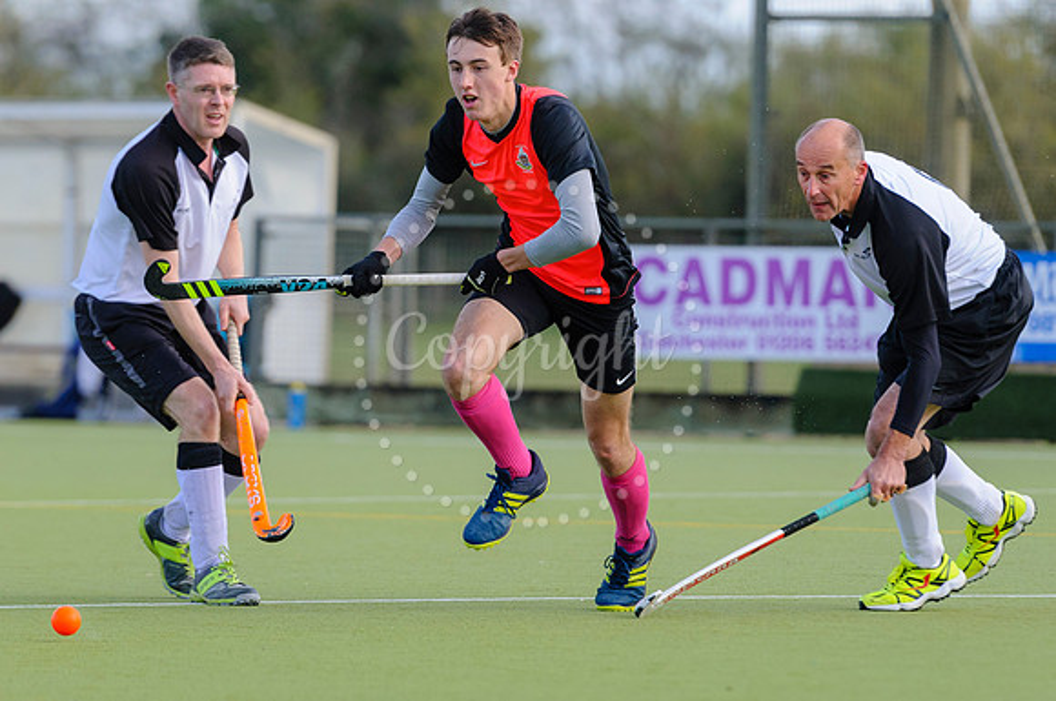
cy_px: 380
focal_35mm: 383
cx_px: 573
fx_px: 11232
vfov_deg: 3.6
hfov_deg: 5.4
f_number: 3.2
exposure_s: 1/1600
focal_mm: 200
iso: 400
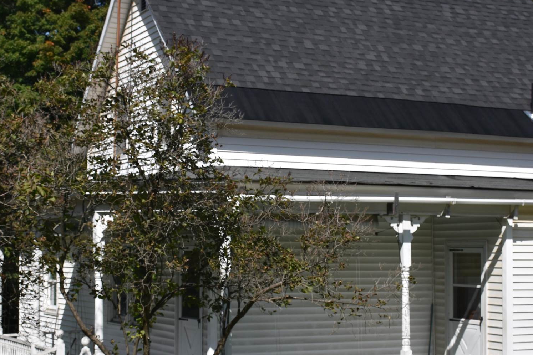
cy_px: 185
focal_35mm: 74
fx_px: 1096
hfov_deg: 27.3
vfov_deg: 18.4
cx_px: 260
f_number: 6.3
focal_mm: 24
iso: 100
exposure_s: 1/250
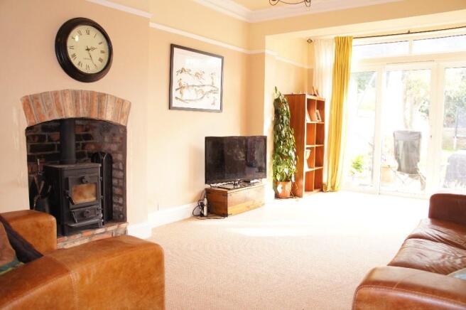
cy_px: 155
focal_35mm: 27
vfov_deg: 47.8
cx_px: 233
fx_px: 349
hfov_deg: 67.4
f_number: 3.5
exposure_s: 1/125
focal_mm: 18
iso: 800
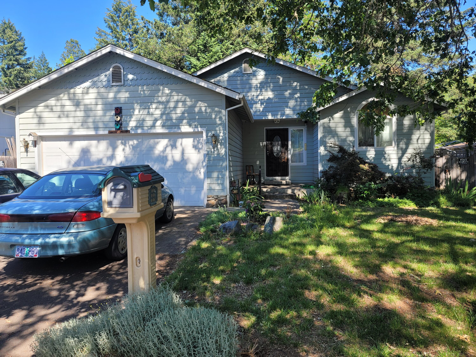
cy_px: 178
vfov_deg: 54.9
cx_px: 238
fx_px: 344
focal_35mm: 25
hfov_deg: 69.4
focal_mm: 7
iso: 20
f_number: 1.8
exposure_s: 1/230
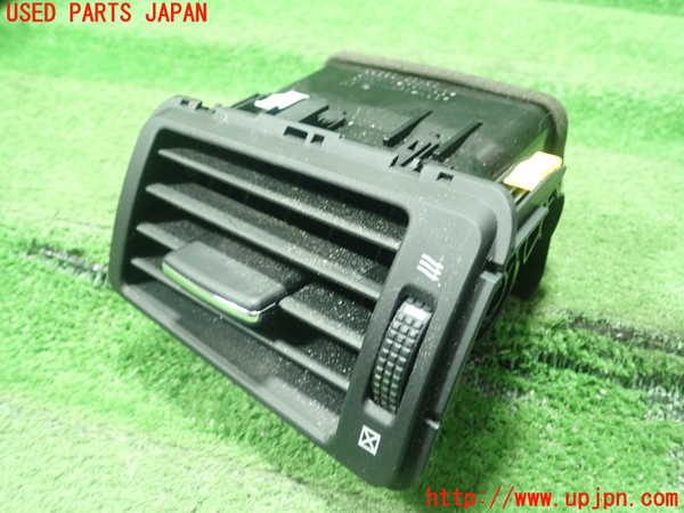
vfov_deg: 46.8
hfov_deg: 60.0
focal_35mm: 30
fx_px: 593
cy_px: 256
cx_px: 342
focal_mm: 5.5
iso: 800
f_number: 2.3
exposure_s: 1/60
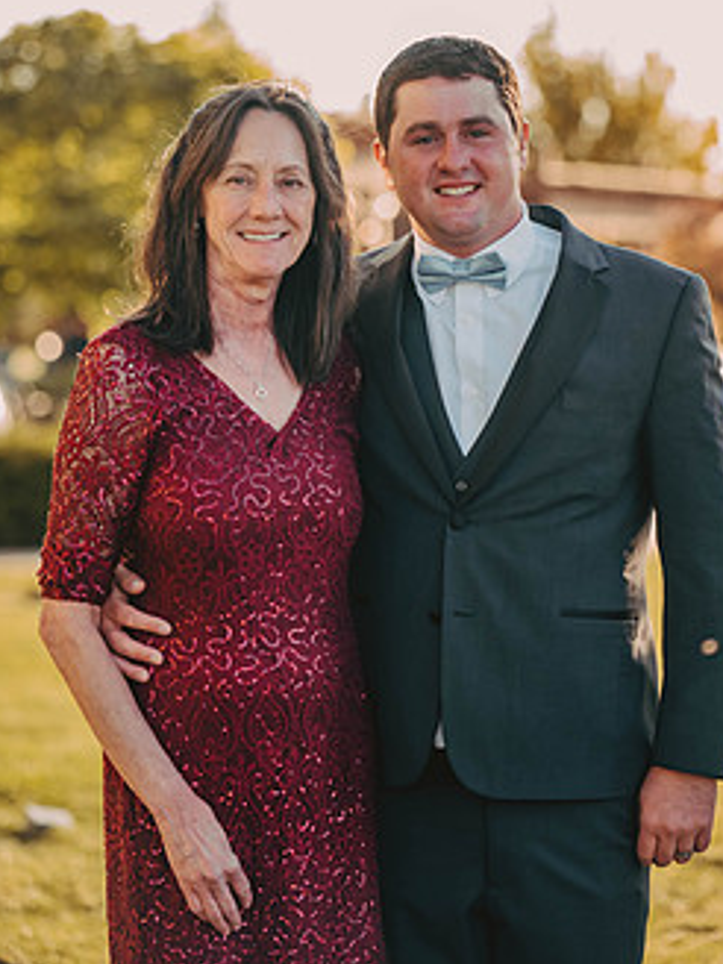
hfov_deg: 9.7
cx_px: 403
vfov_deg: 12.9
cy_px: 362
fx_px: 4261
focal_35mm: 153
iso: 800
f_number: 2.8
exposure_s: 1/1000
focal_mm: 116
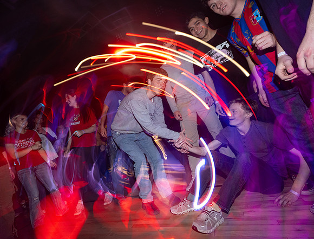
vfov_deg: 70.3
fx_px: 170
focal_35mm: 19
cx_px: 129
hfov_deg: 84.7
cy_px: 123
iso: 640
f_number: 5
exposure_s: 1/2.5
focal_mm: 16.5
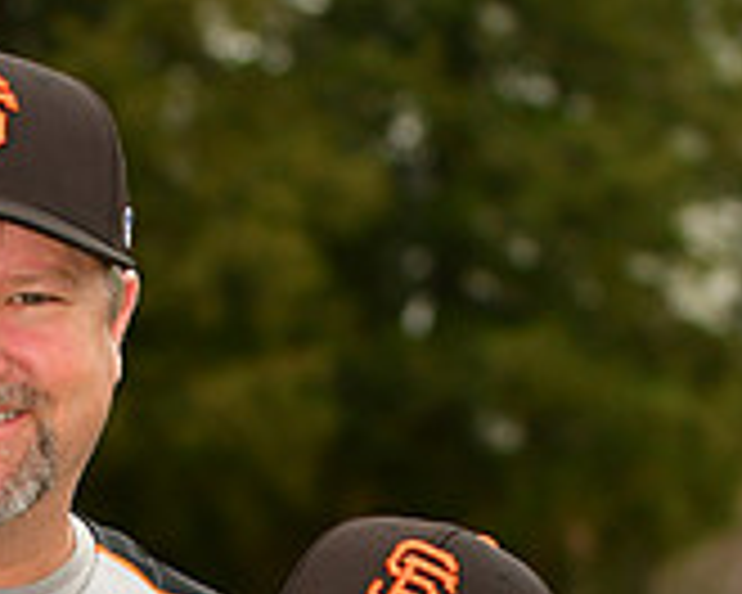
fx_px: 8455
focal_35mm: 385
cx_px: 43
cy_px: 1112
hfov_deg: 5.0
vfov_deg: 4.0
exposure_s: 1/1250
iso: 320
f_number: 4
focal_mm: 78
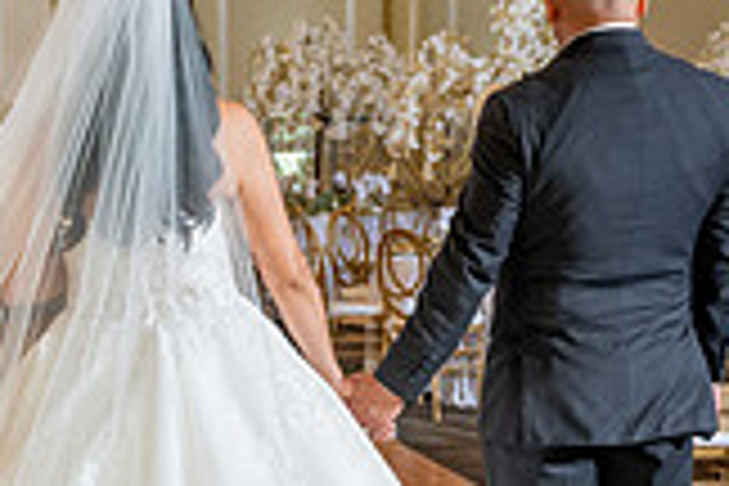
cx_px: 56
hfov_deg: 18.9
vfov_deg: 12.6
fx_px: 2146
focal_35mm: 106
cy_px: 603
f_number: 4
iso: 800
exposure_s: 1/125
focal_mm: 24
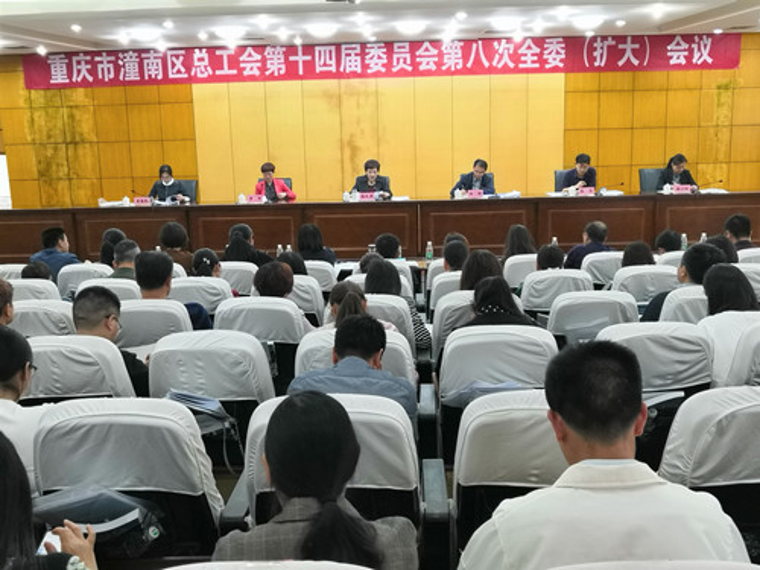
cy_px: 285
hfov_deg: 51.4
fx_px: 790
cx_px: 380
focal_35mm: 36
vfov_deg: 39.7
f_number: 1.8
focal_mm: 3.95
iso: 250
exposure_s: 1/36
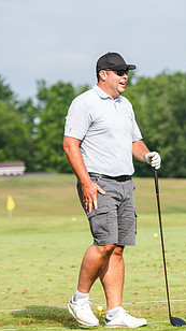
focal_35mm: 229
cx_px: 186
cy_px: 174
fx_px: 2010
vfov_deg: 9.4
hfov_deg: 5.3
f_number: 3.5
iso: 100
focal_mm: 116
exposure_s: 1/800
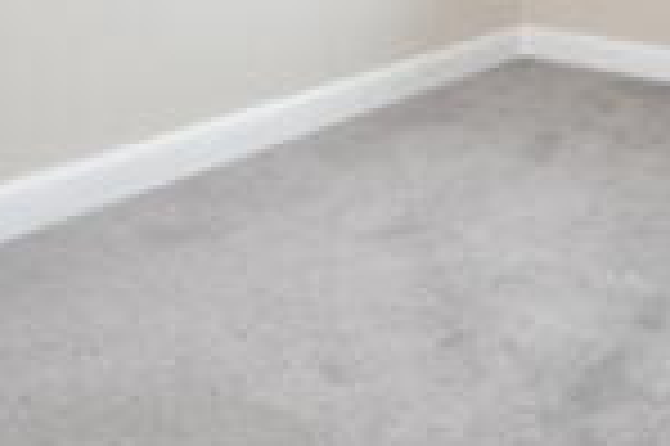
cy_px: 29
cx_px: 526
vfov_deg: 26.9
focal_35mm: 48
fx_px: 892
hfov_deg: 39.7
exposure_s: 1/60
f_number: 4
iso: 450
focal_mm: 10
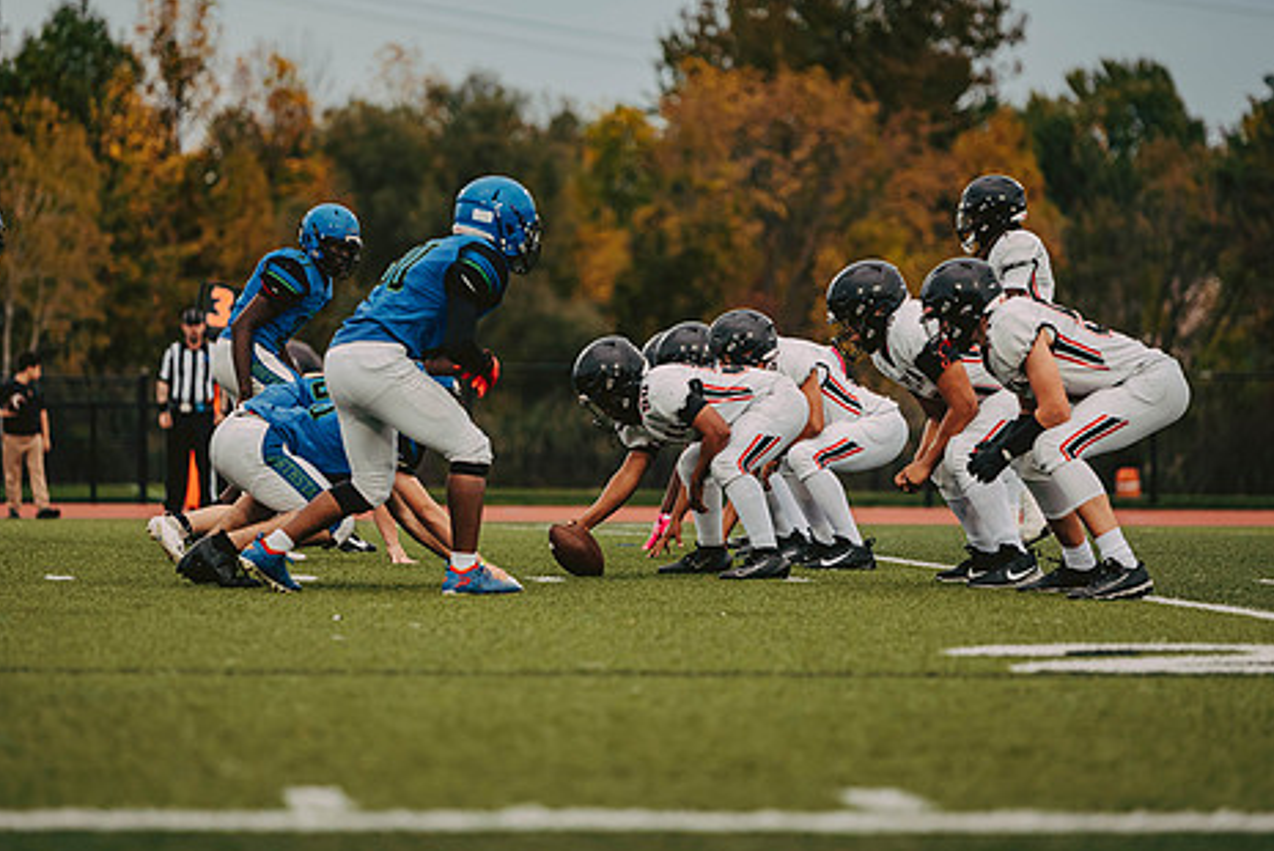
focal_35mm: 200
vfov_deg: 6.9
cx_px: 599
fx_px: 7082
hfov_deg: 10.3
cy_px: 347
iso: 800
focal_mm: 160
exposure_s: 1/400
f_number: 2.8
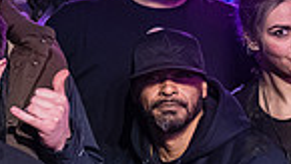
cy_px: 118
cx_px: 204
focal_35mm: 160
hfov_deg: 13.4
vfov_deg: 7.6
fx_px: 1236
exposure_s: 1/200
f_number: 4
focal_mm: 35
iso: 10000
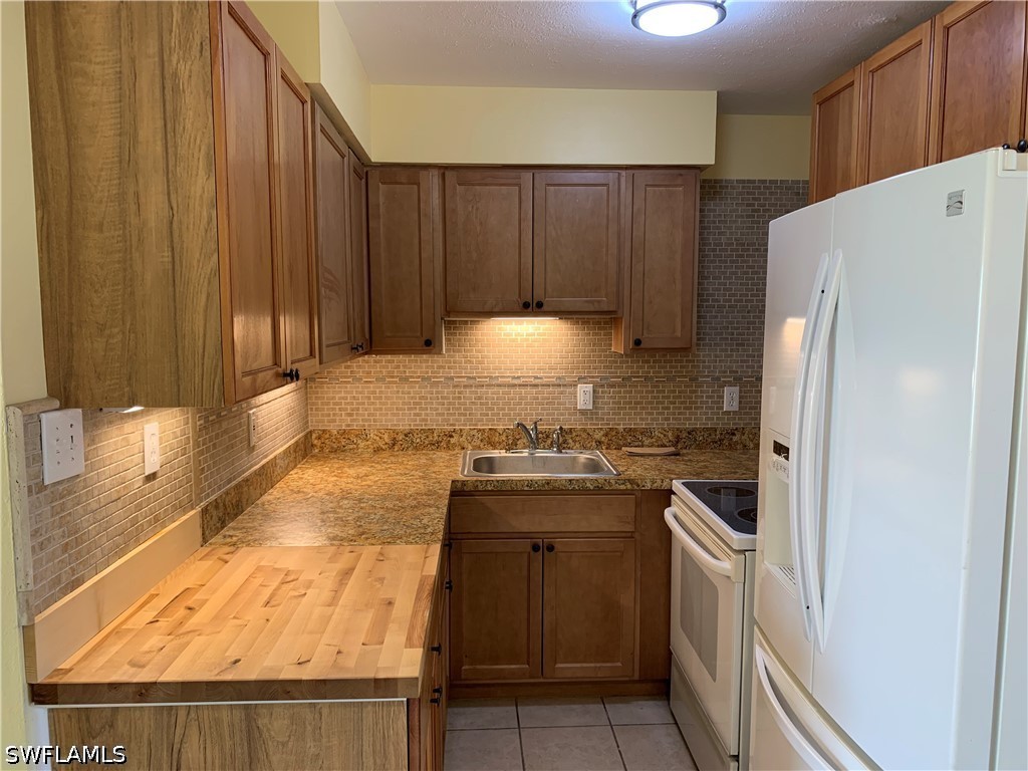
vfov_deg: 53.1
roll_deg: -0.1
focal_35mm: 26
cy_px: 386
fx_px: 772
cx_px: 514
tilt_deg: -5.4
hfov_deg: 67.3
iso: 80
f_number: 1.8
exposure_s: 1/60
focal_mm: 4.25
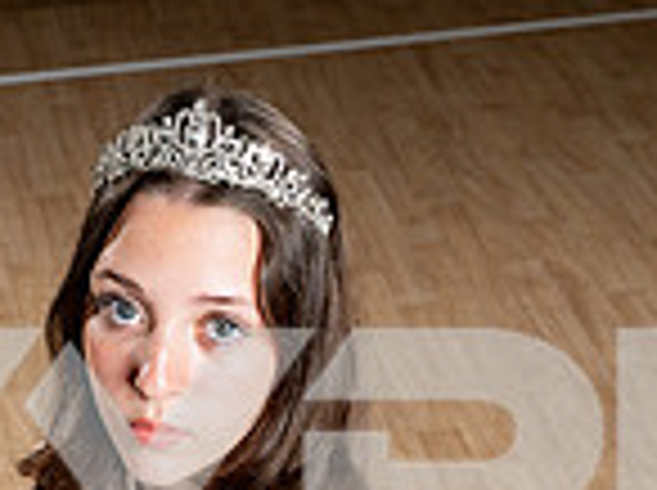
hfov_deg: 20.7
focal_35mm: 95
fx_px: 1800
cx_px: 261
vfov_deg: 14.3
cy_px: 787
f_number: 8
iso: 100
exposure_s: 1/250
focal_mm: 32
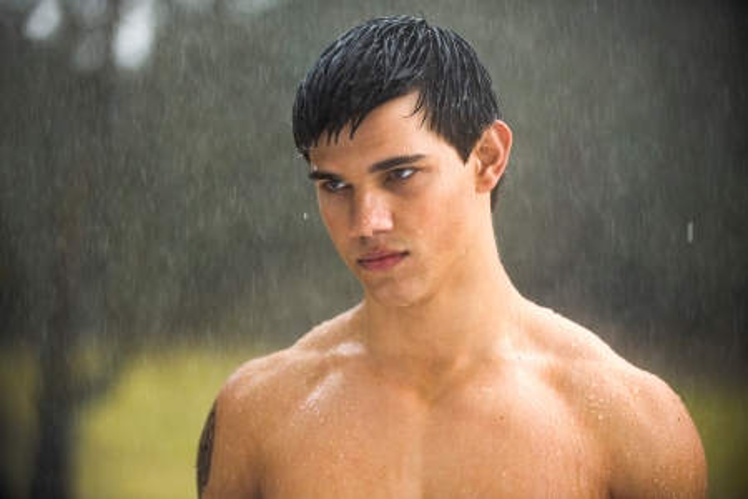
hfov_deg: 19.5
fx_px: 2181
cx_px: 374
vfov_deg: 13.0
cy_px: 250
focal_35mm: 105
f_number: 2.8
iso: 400
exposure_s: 1/250
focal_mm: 105
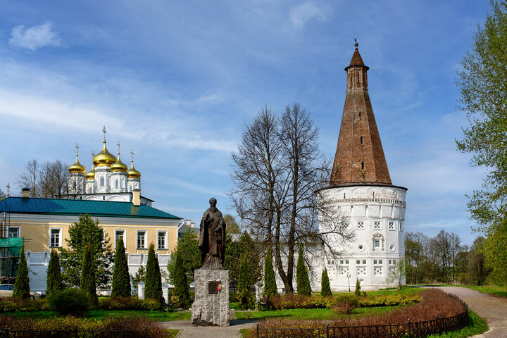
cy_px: 169
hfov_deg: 42.3
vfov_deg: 28.9
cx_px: 254
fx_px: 655
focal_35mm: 46
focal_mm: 31
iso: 320
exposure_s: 1/1600
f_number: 8
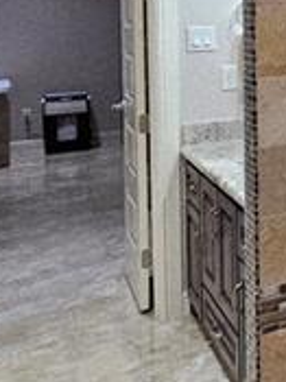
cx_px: 613
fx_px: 629
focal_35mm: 57
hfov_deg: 16.8
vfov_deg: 31.8
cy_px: 20
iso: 200
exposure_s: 1/60.2
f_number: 2.2
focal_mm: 2.2
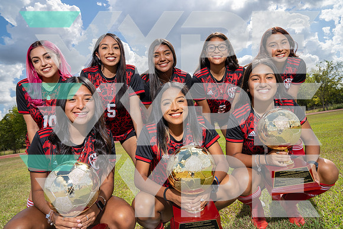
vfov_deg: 53.2
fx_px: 229
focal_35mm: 24
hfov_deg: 73.7
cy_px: 114
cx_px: 172
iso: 100
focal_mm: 24
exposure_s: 1/250
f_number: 8
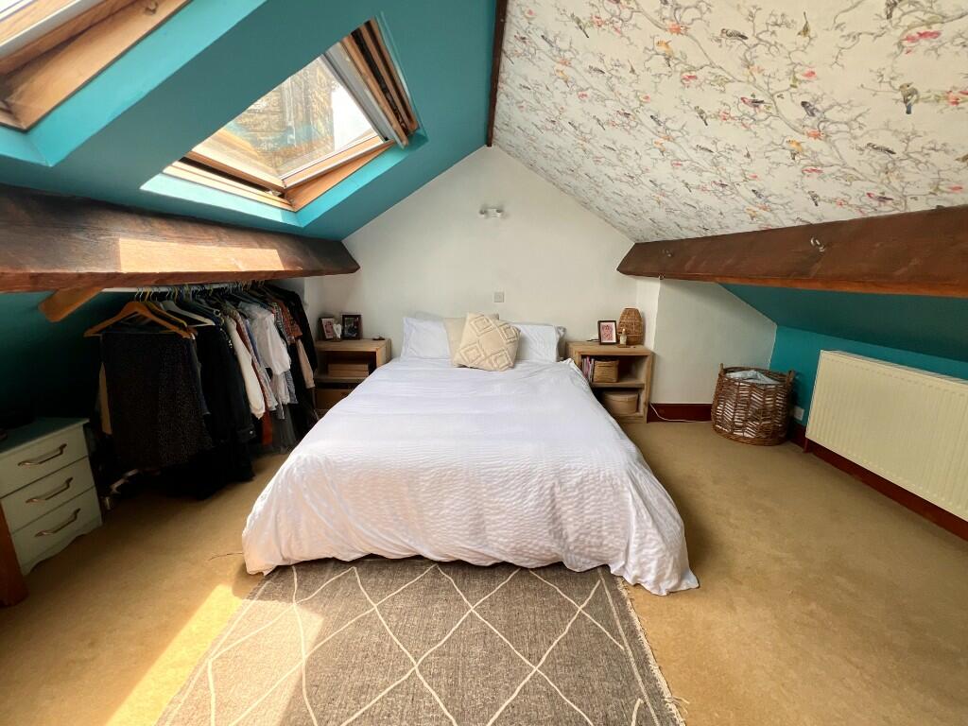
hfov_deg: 106.2
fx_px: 364
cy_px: 363
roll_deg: -0.8
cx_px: 484
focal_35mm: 13
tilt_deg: -13.5
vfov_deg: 89.9
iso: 32
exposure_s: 1/201
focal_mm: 1.57
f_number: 1.8
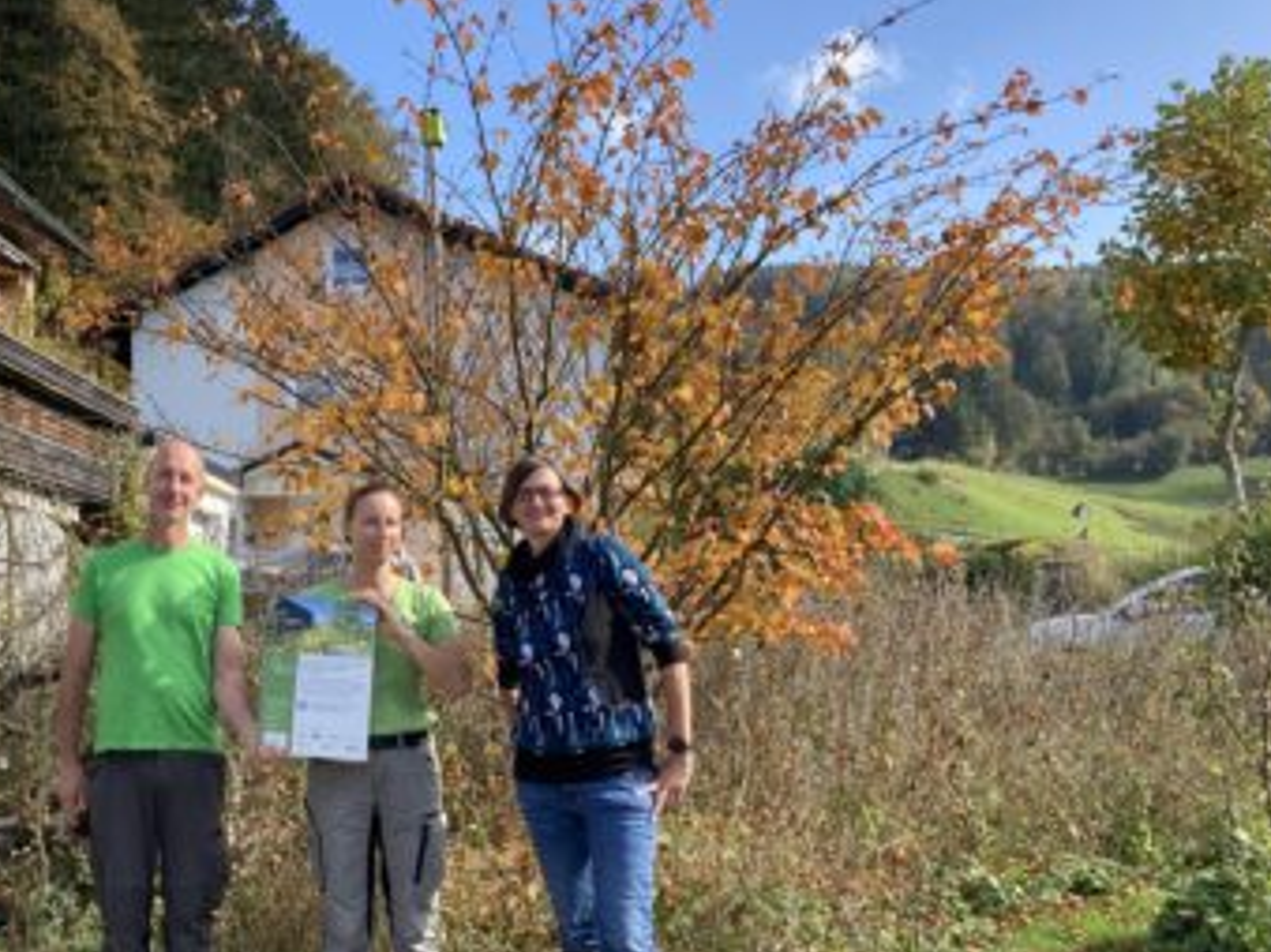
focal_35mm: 43
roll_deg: +0.5
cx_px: 322
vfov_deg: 33.6
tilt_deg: +7.4
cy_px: 457
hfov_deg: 42.6
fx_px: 1578
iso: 20
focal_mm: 3.99
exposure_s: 1/899
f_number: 1.8
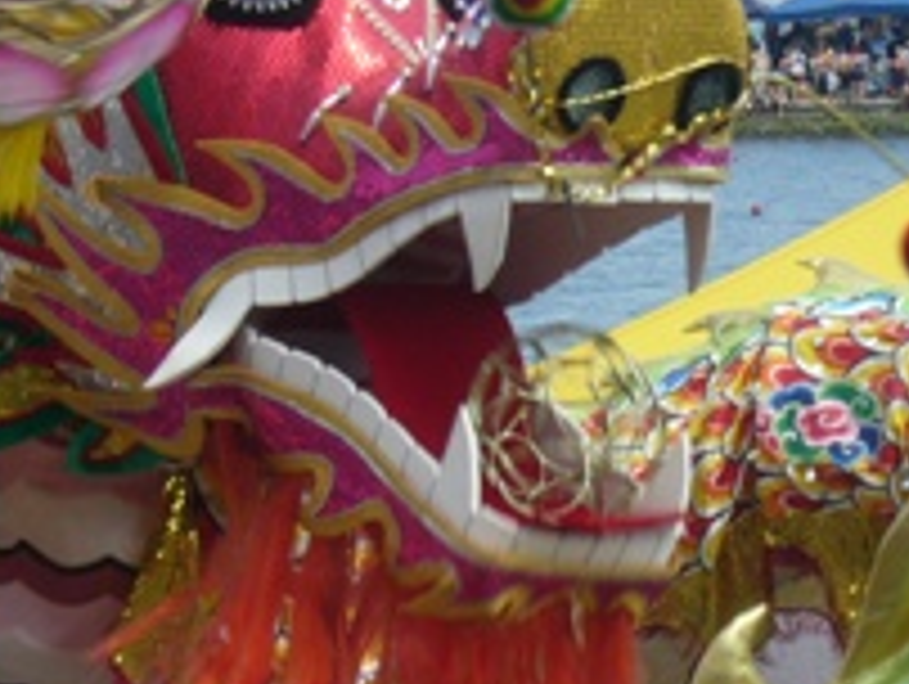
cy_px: 346
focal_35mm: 170
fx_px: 4469
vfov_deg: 8.8
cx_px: 626
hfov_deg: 11.6
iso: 50
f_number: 12.9
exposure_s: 1/60
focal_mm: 14.3
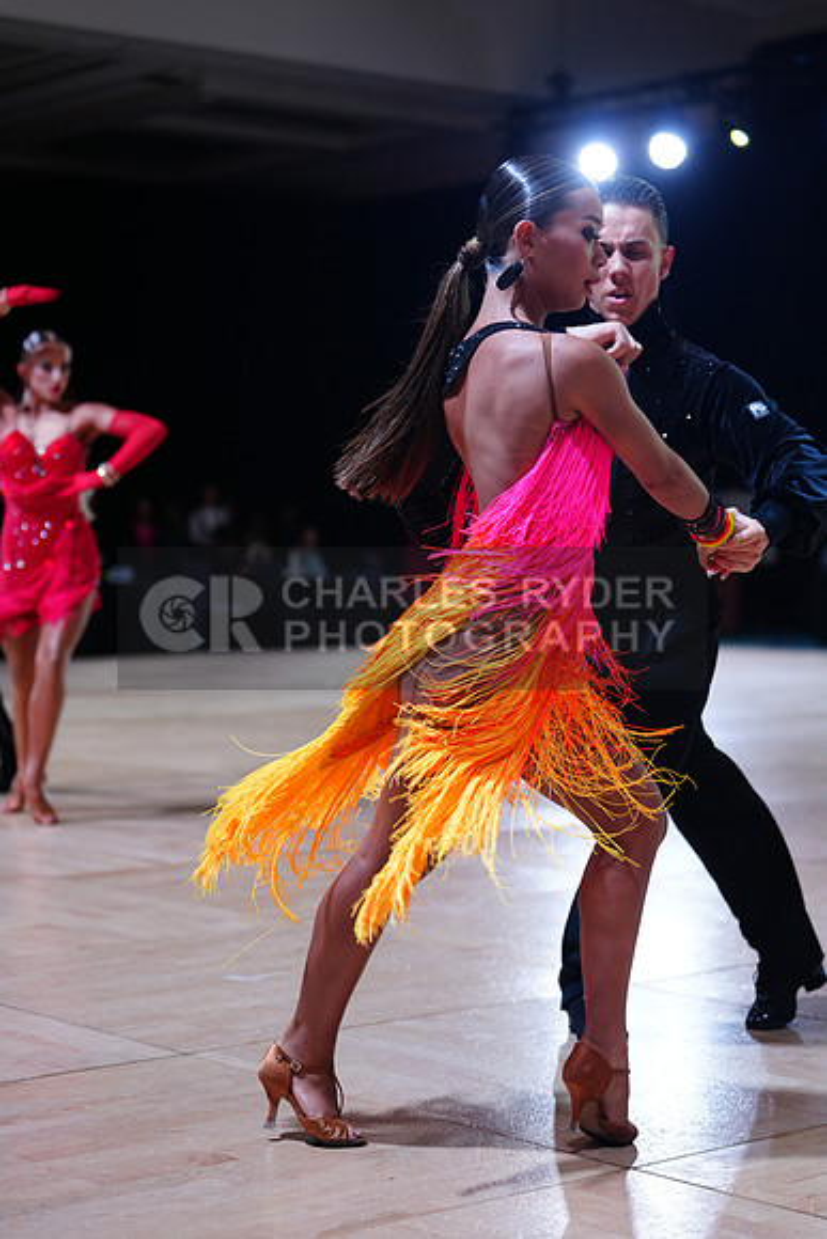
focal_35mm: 70
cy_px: 620
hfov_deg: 19.5
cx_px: 414
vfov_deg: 28.8
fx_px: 2410
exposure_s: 1/500
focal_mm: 70
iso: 800
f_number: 2.8
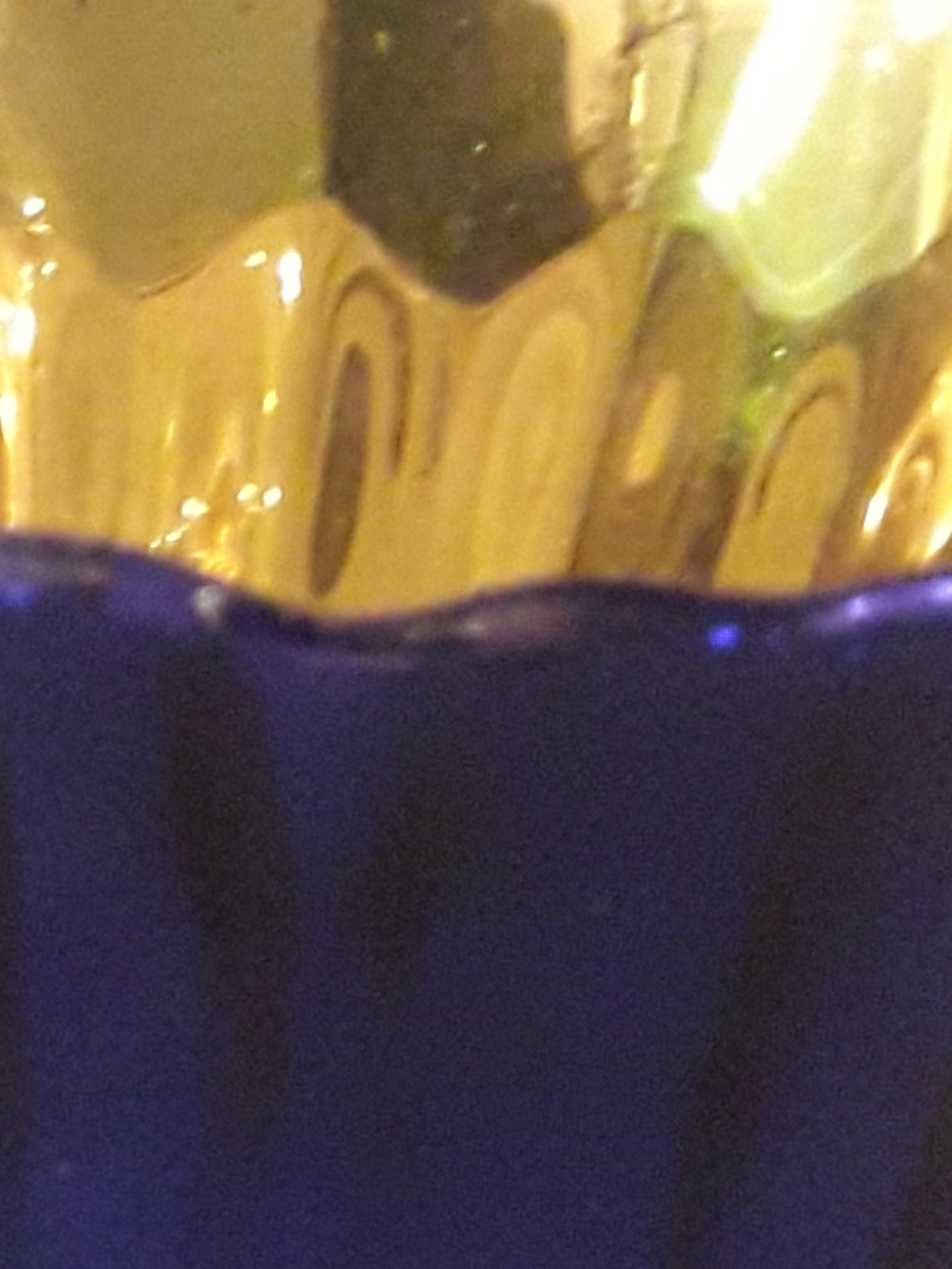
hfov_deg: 9.4
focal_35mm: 151
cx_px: -693
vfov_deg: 13.1
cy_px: 861
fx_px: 5535
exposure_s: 1/20
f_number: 1.9
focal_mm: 3.7
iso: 500
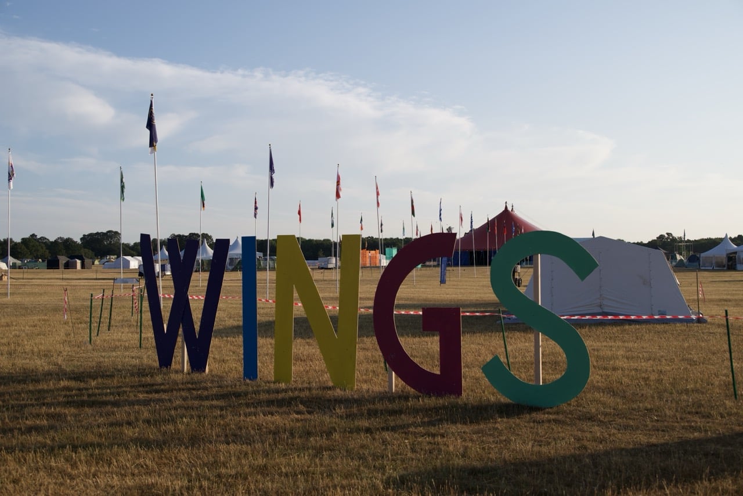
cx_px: 372
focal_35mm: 44
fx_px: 908
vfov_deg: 30.5
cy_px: 248
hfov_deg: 44.5
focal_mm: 44
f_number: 6.3
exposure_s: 1/320
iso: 100
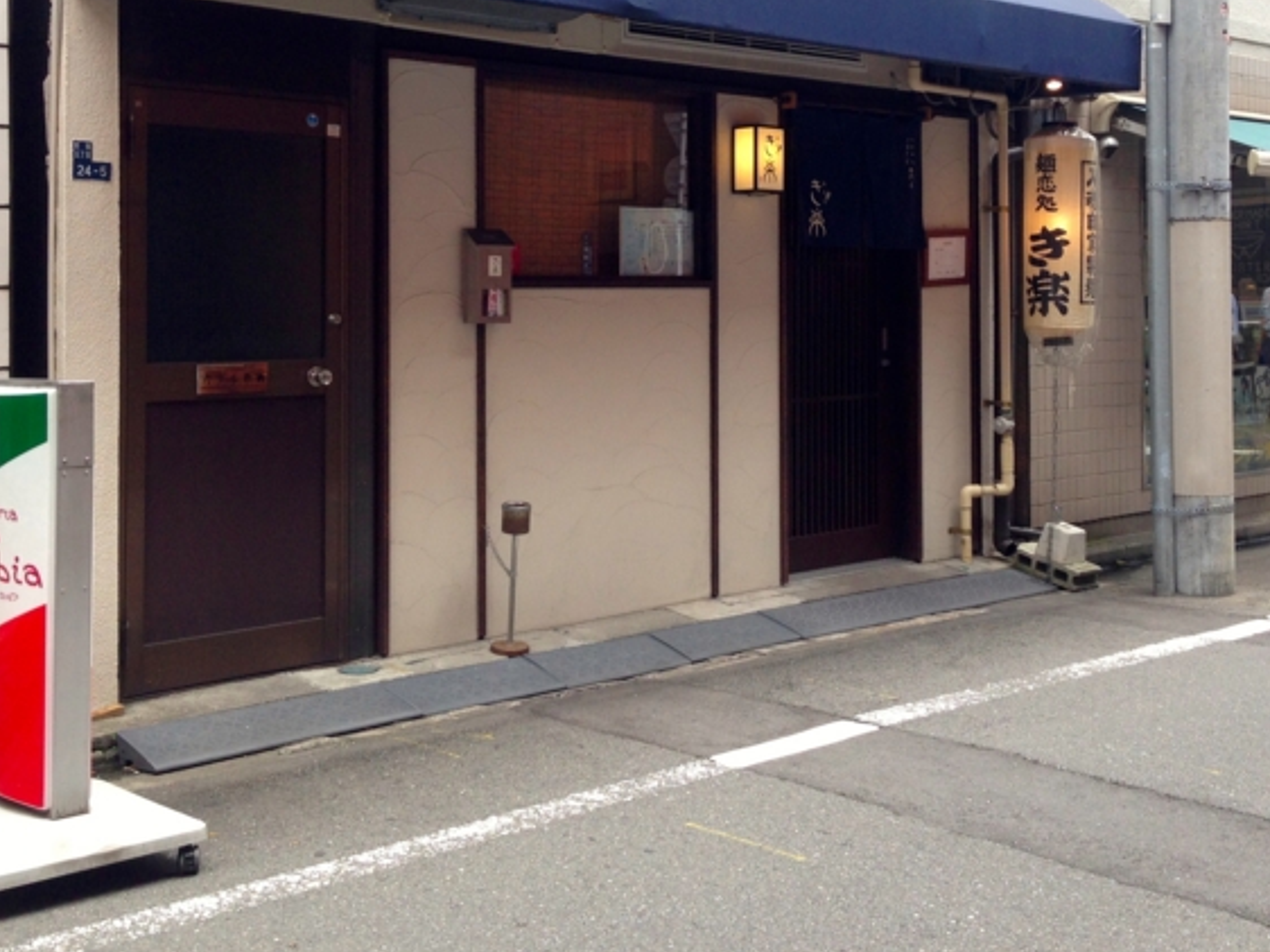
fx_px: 1724
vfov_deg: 30.5
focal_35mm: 47
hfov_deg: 40.4
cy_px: 285
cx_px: 673
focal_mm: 4.12
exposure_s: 1/170
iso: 50
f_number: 2.4
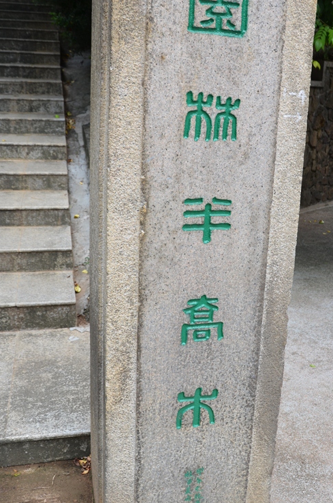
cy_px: 219
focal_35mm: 44
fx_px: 609
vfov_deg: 44.8
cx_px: 210
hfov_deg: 30.5
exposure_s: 1/160
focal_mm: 21
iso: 200
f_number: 6.3
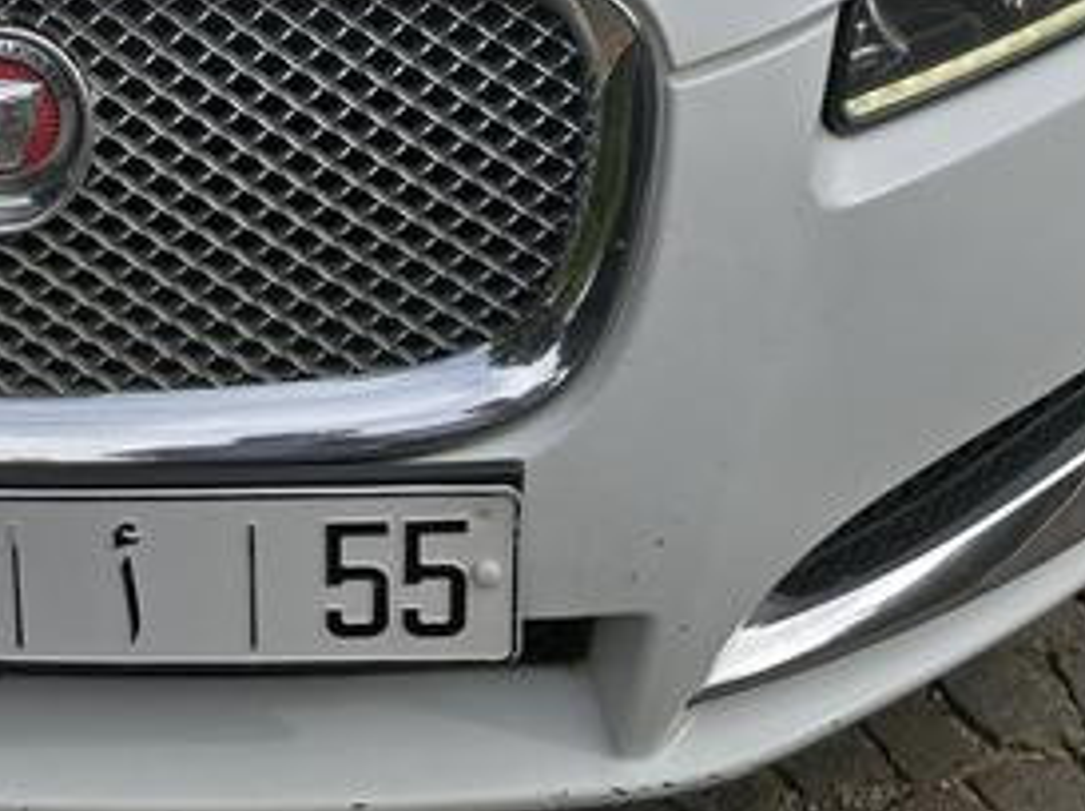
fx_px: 1722
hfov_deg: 32.4
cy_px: -93
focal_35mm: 55
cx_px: 20
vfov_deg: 24.6
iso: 12
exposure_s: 1/559
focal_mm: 6.3
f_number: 1.7
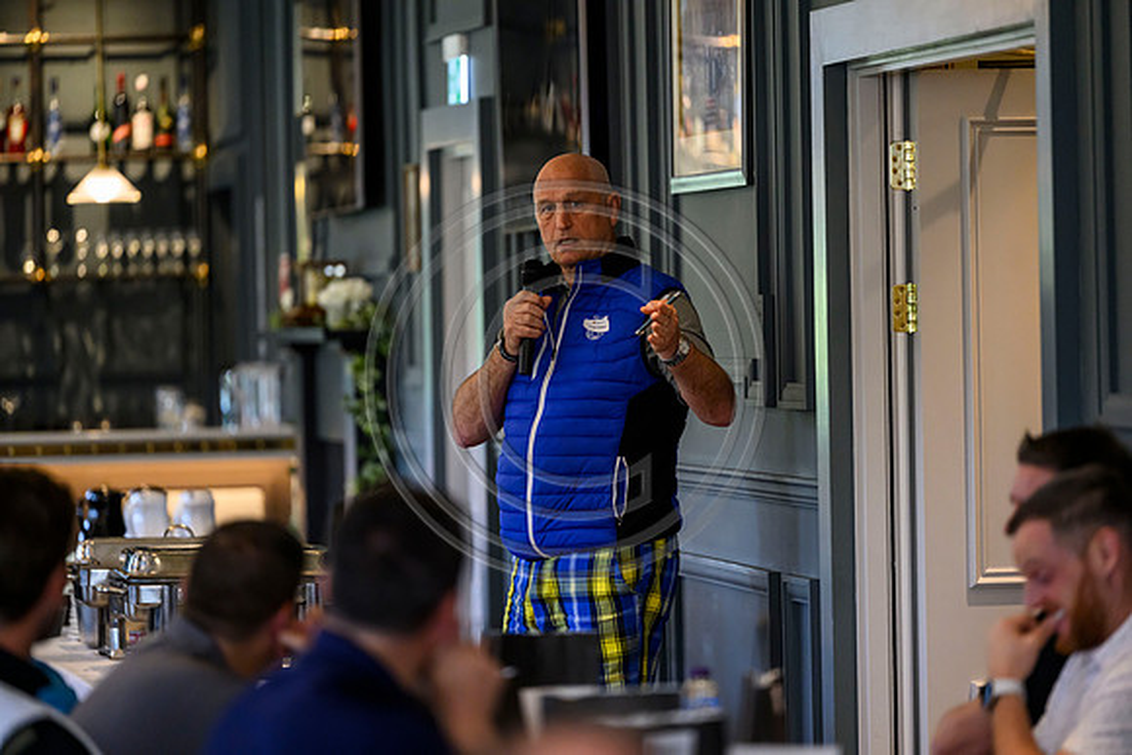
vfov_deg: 6.9
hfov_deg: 10.3
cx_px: 566
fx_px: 6290
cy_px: 378
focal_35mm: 200
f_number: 2.8
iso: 4000
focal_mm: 200
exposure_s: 1/500
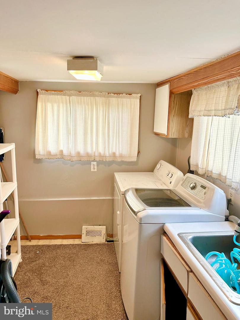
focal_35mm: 26
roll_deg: -2.7
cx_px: 120
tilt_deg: -8.2
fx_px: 240
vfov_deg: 67.3
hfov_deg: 53.1
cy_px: 160
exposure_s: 1/60
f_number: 1.5
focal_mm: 5.7
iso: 80
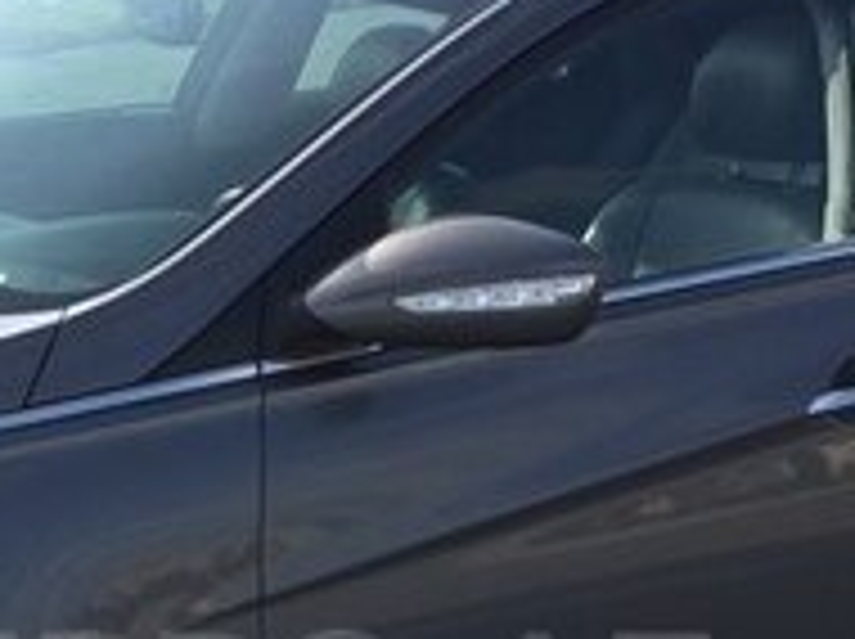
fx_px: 2492
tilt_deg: -19.1
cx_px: 252
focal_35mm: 101
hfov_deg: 19.4
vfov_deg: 14.3
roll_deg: -4.9
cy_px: 700
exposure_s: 1/1580
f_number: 2.2
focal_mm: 4.15
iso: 32
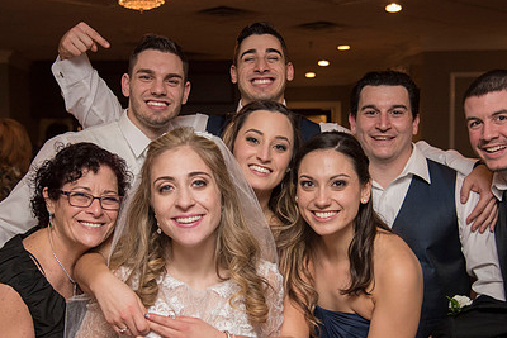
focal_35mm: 58
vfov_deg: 23.4
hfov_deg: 34.5
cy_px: 199
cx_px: 247
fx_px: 817
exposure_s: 1/200
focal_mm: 40
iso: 2000
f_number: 4
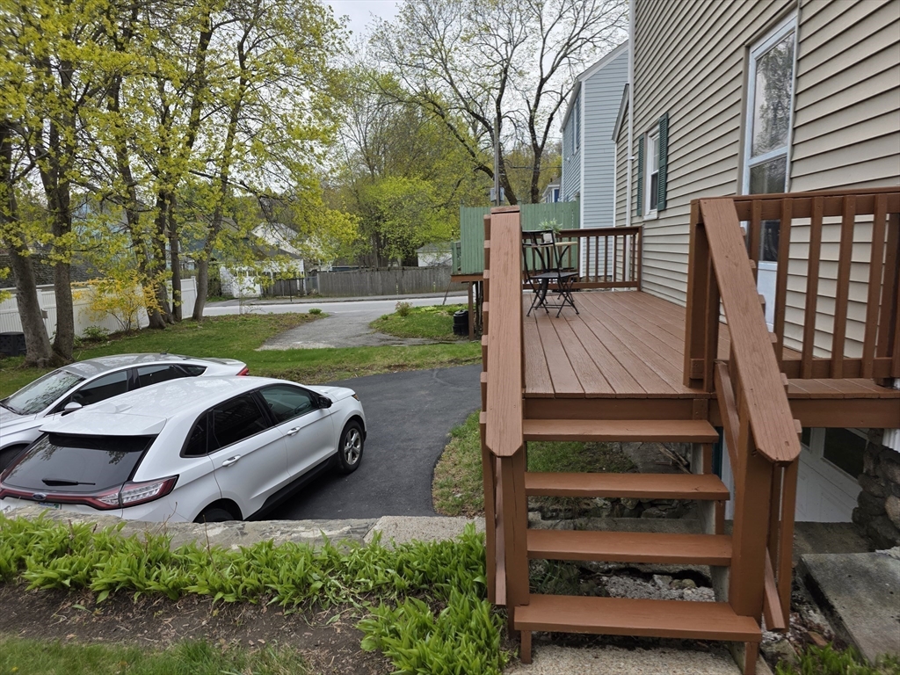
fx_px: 598
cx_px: 450
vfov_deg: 58.9
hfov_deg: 73.9
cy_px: 338
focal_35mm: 23
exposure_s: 1/3160
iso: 80
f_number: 1.7
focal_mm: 6.3
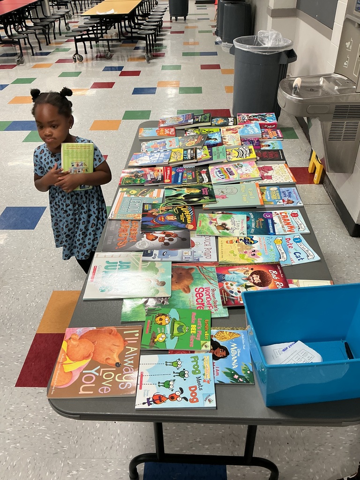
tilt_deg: -35.9
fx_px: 402
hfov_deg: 48.2
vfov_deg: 61.7
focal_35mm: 29
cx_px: 180
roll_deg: +1.2
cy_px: 240
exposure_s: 1/60
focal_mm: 3
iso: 80
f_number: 1.8
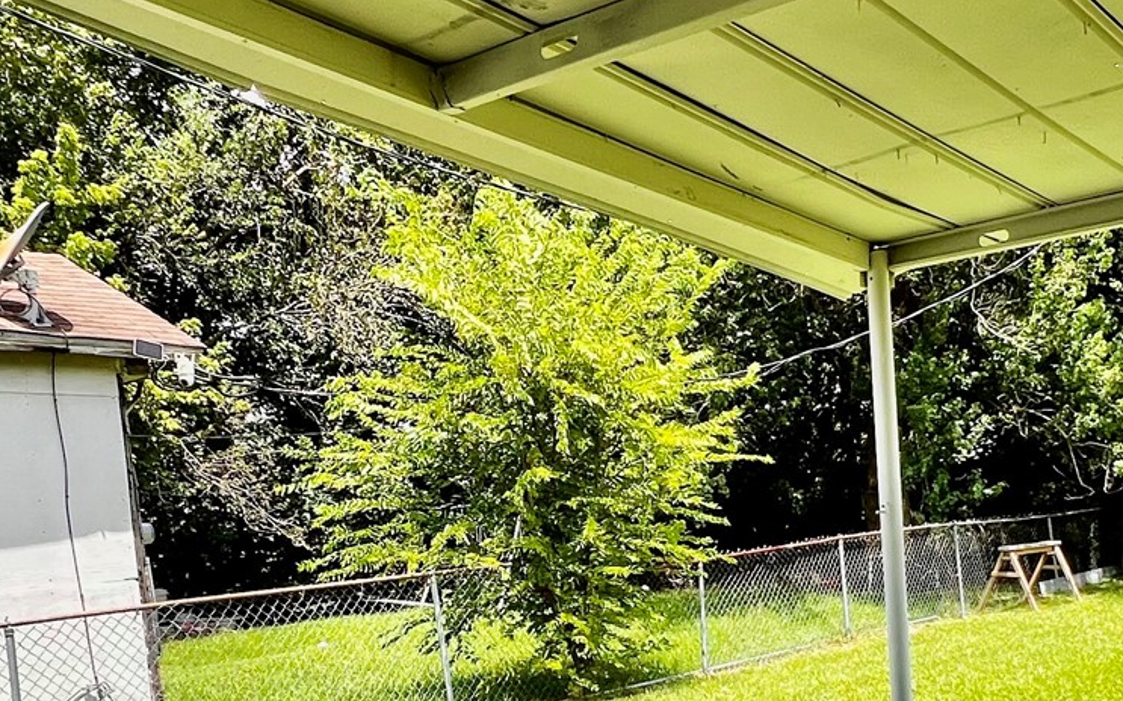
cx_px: 712
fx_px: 1163
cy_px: 644
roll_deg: +3.9
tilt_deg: -6.8
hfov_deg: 50.9
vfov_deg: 31.8
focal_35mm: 38
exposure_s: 1/699
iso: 32
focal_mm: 1.57
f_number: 1.8
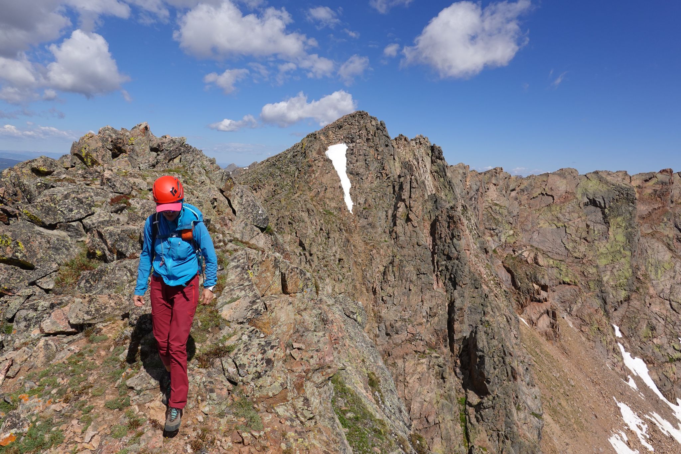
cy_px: 227
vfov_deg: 53.1
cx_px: 340
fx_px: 454
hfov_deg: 73.7
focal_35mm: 24
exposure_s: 1/640
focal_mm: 9
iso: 100
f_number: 5.6
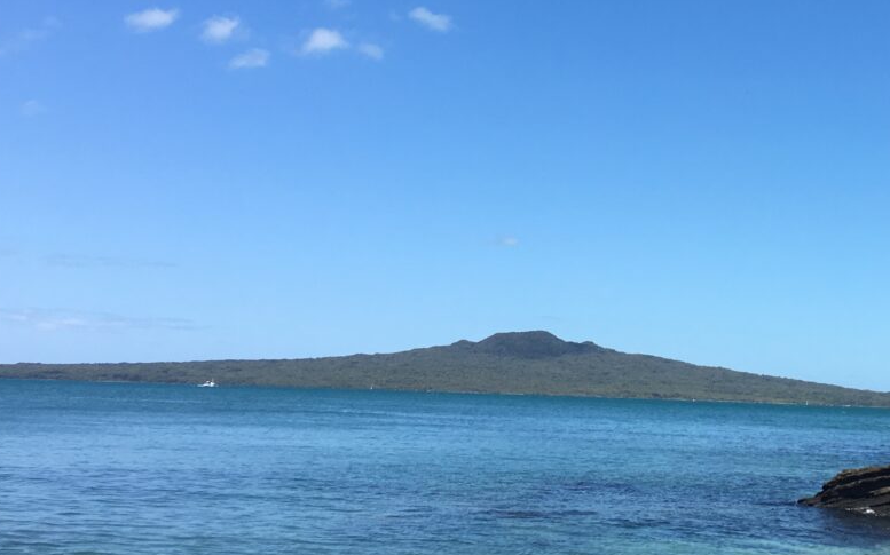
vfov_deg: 22.5
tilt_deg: +12.5
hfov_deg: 34.4
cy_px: 137
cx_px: 734
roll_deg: -1.6
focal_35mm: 57
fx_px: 1382
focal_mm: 4.15
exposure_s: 1/1876
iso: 25
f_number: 2.2
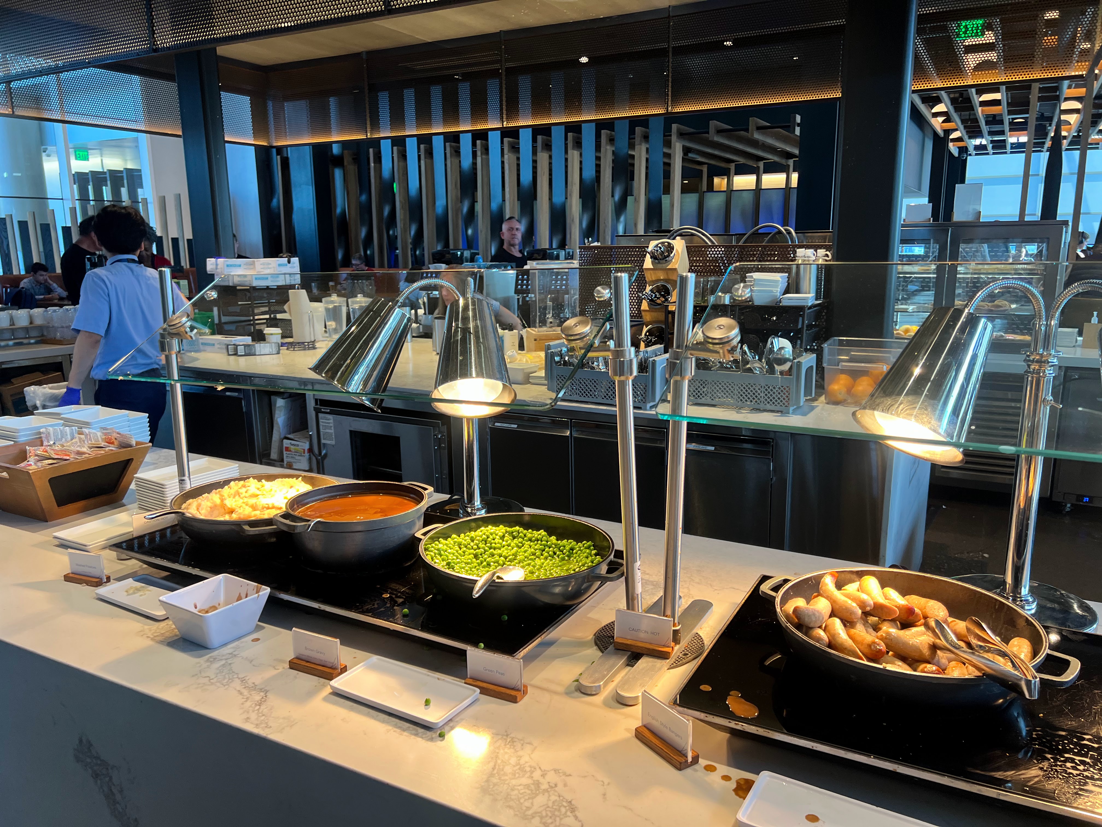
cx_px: 551
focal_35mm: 26
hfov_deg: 67.3
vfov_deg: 53.1
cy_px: 414
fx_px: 828
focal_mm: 5.7
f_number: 1.5
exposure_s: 1/120
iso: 125
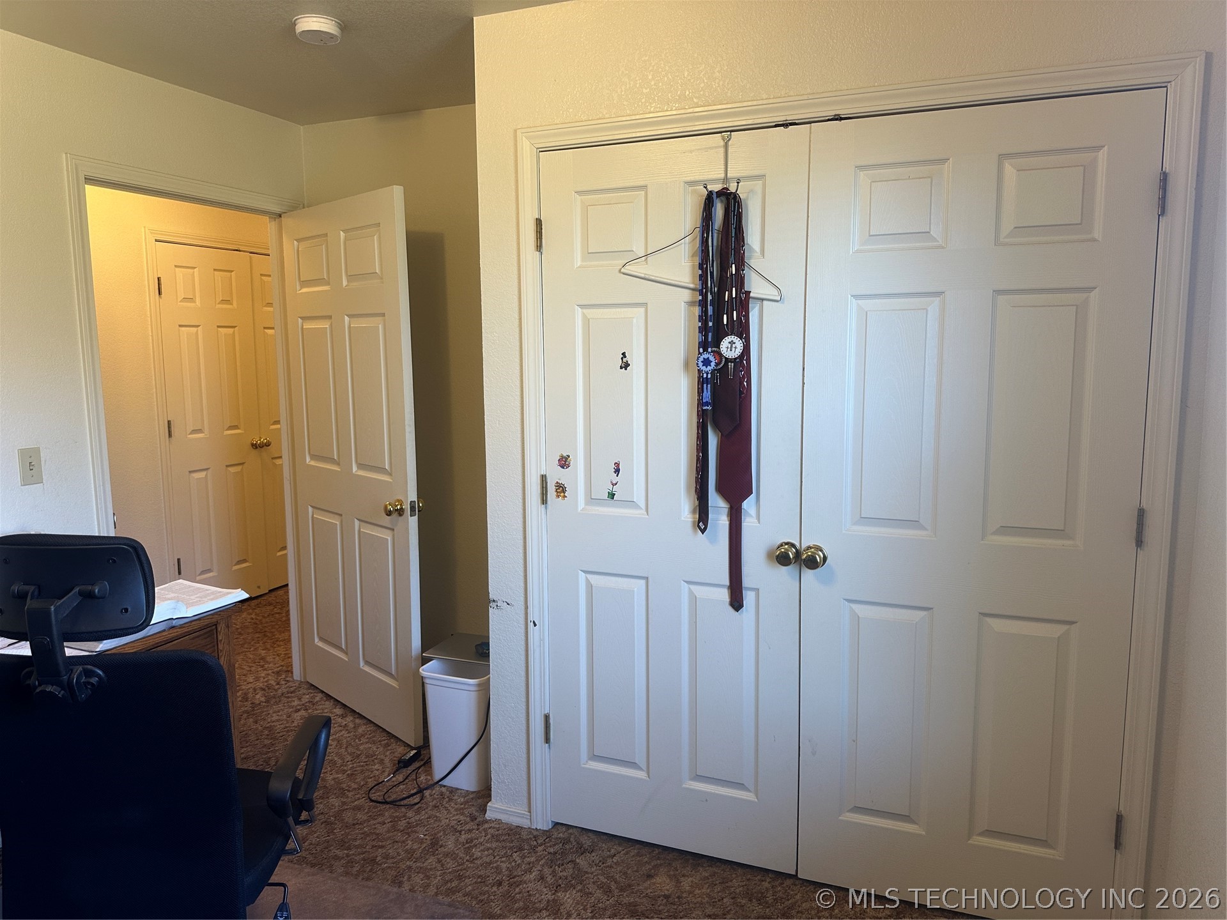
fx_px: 851
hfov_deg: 71.6
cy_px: 460
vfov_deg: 56.8
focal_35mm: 24
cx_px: 614
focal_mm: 6.86
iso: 125
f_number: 1.78
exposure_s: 1/60
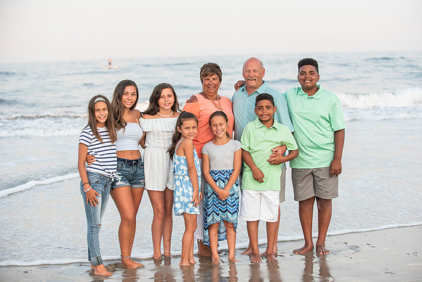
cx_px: 220
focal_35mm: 74
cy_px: 137
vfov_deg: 18.5
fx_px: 863
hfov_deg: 27.5
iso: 800
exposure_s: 1/1600
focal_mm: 70
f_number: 3.5
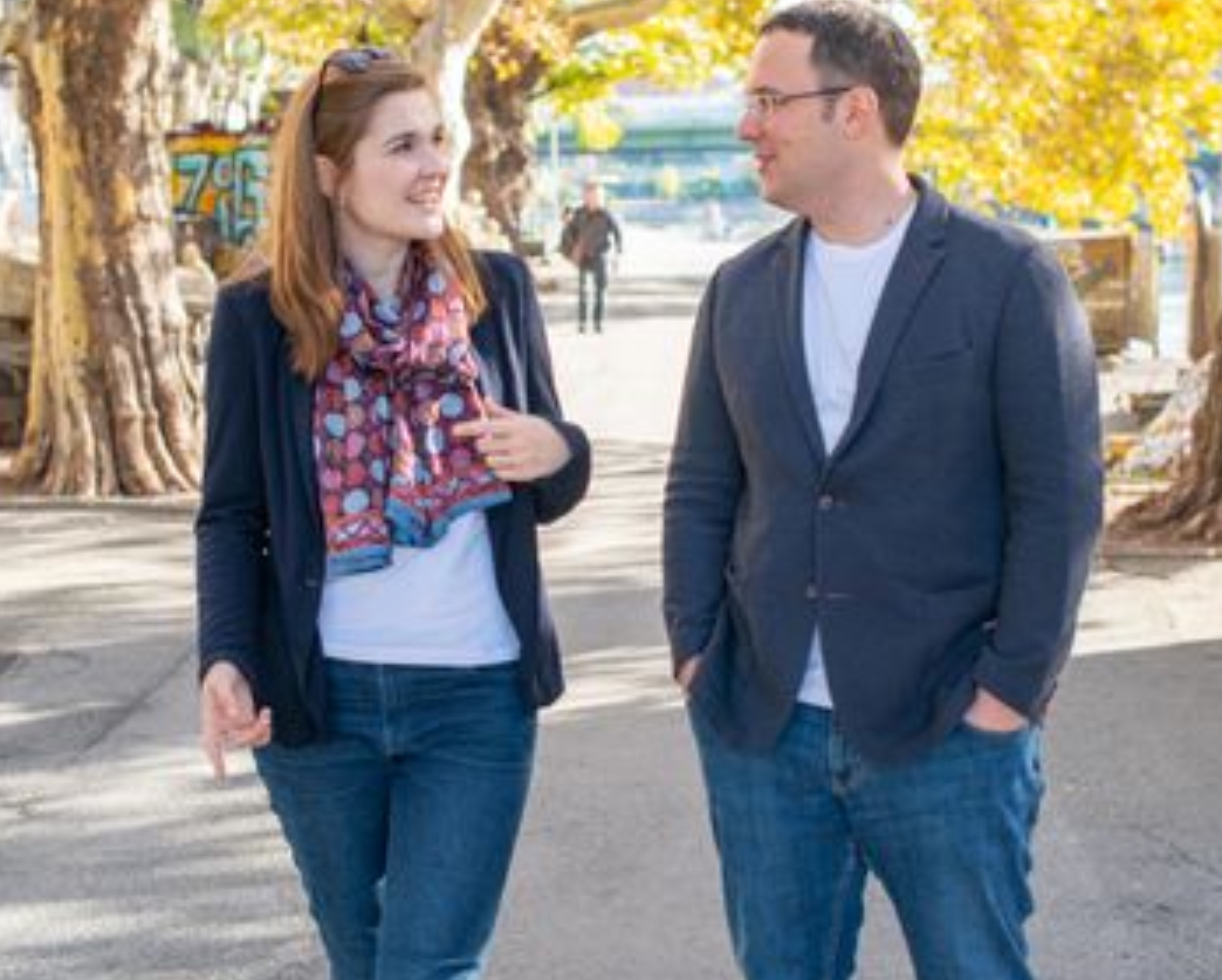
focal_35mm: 69
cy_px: 432
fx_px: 2498
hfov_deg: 27.5
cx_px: 664
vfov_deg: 22.2
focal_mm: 50
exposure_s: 1/320
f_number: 4
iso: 320
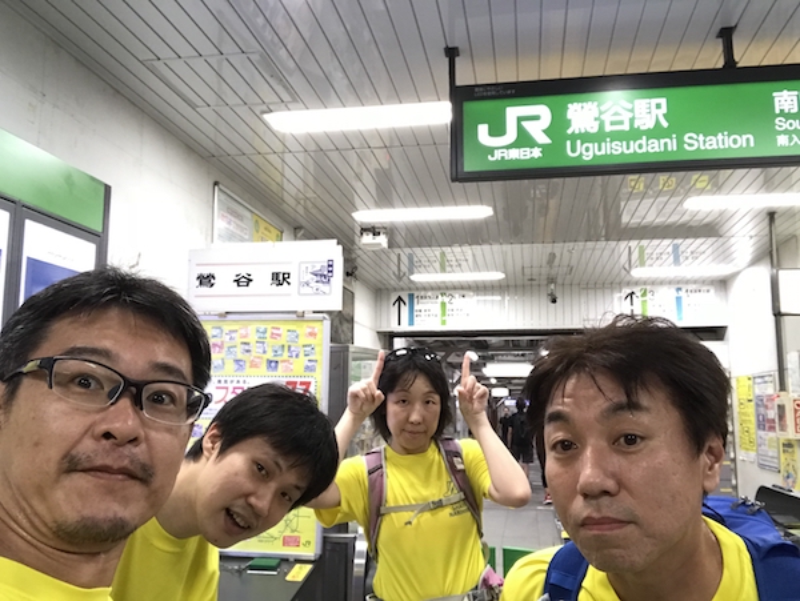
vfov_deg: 44.2
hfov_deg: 56.8
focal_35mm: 32
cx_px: 400
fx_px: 740
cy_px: 300
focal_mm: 2.87
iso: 100
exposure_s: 1/33
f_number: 2.2
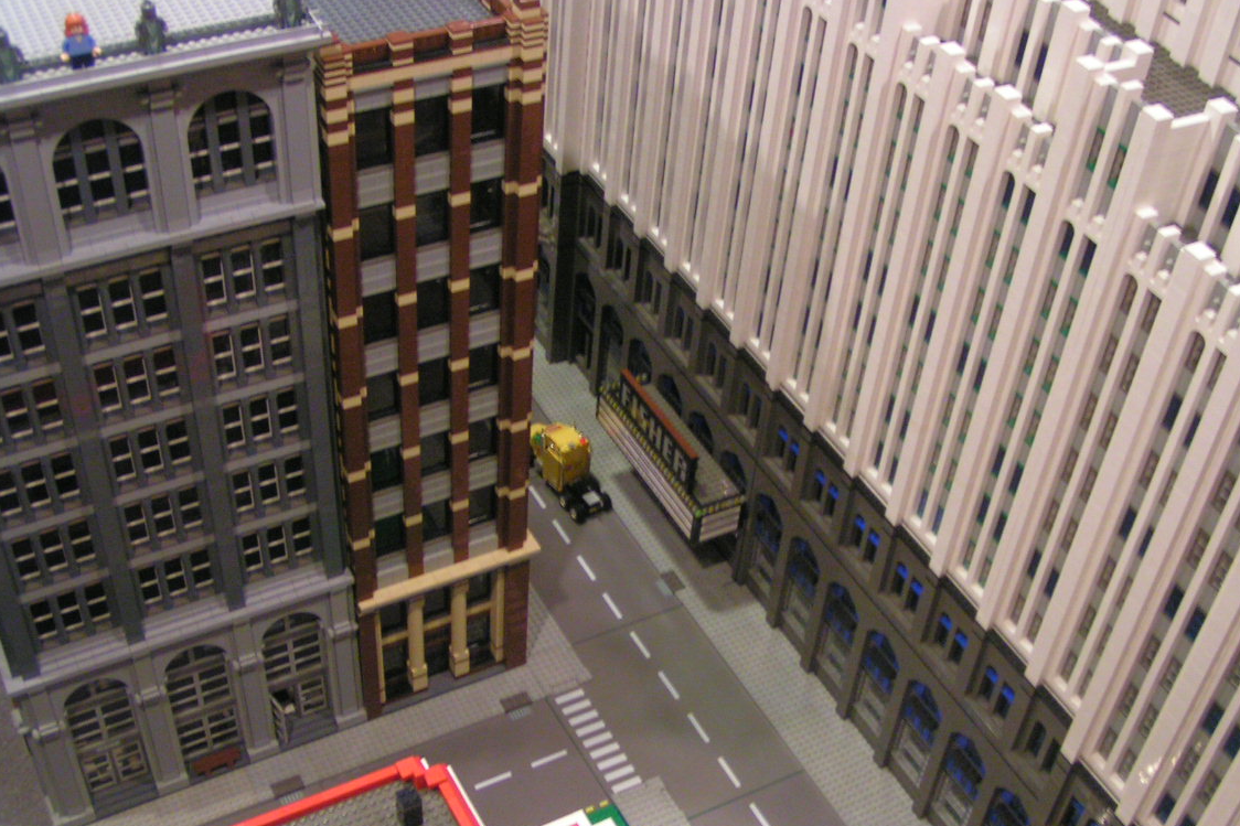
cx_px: 646
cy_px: 428
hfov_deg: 43.6
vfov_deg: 29.9
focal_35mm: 45
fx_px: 1550
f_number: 2.8
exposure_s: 1/6
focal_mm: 5.8
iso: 200
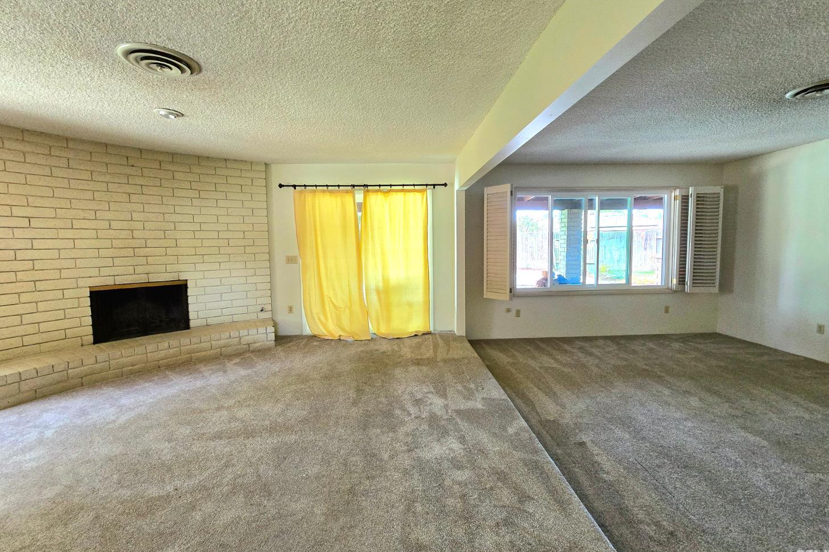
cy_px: 268
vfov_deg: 81.2
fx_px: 322
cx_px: 419
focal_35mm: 14
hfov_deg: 104.3
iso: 250
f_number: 2.2
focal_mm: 2.2
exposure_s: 1/60.2
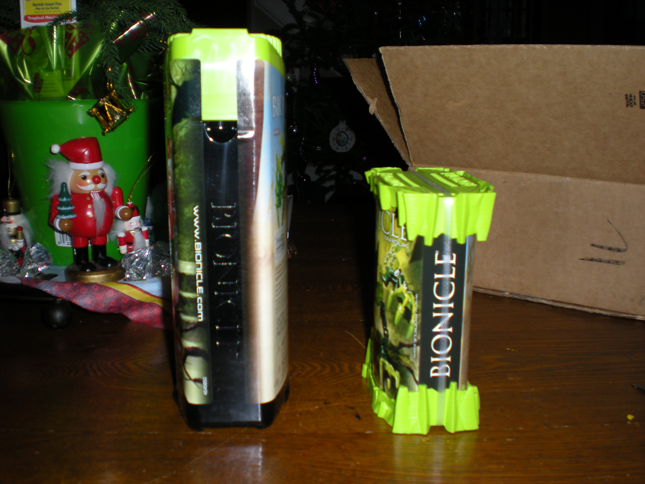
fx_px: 708
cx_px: 322
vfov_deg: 37.7
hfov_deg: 49.0
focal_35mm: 38
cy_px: 242
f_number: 3.1
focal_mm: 6.3
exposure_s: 1/60
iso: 64
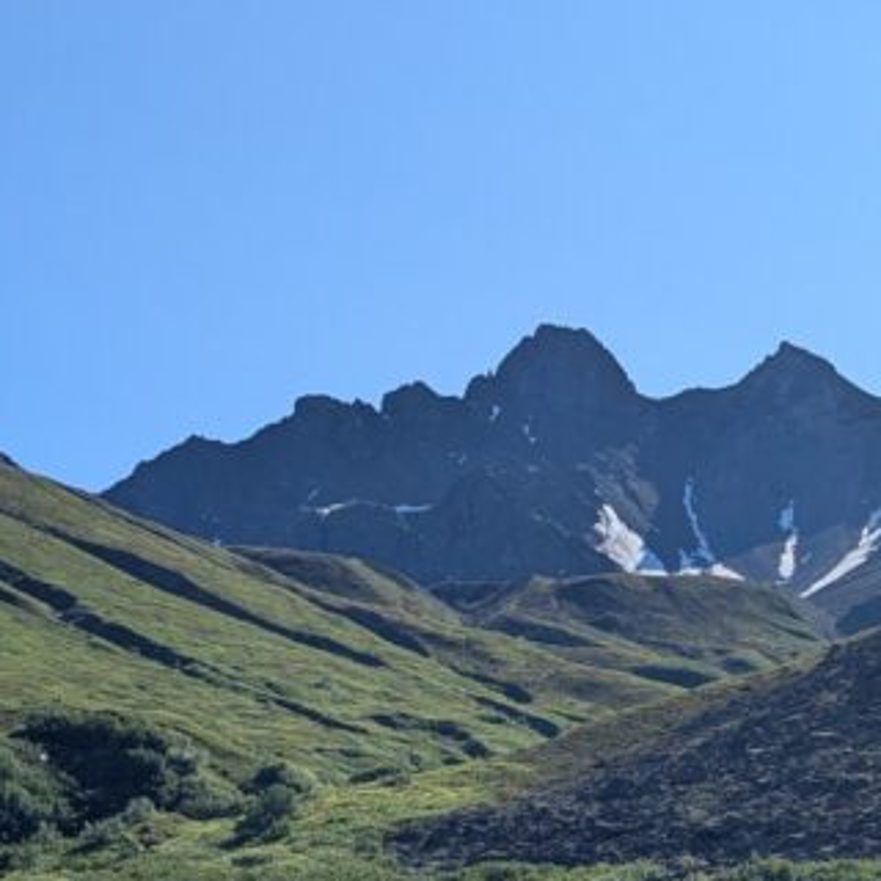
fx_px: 2995
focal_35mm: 104
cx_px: 903
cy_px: 551
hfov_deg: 16.4
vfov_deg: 16.7
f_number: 1.68
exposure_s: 1/1311
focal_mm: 6.9
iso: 21
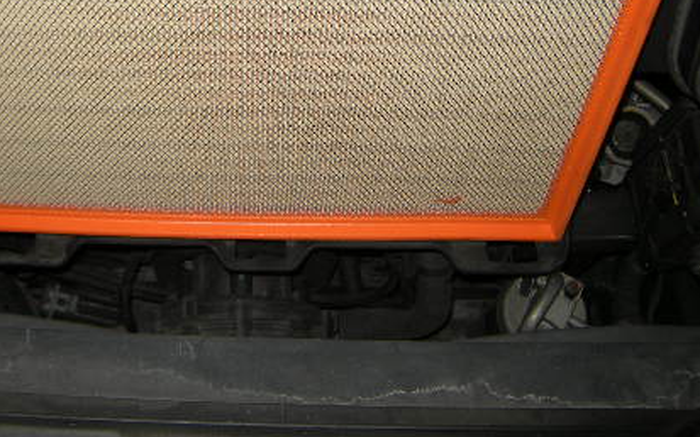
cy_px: 71
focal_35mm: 46
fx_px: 877
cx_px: 239
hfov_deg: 43.0
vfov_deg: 27.3
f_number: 2.8
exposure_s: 1/60
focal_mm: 4.7
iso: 64
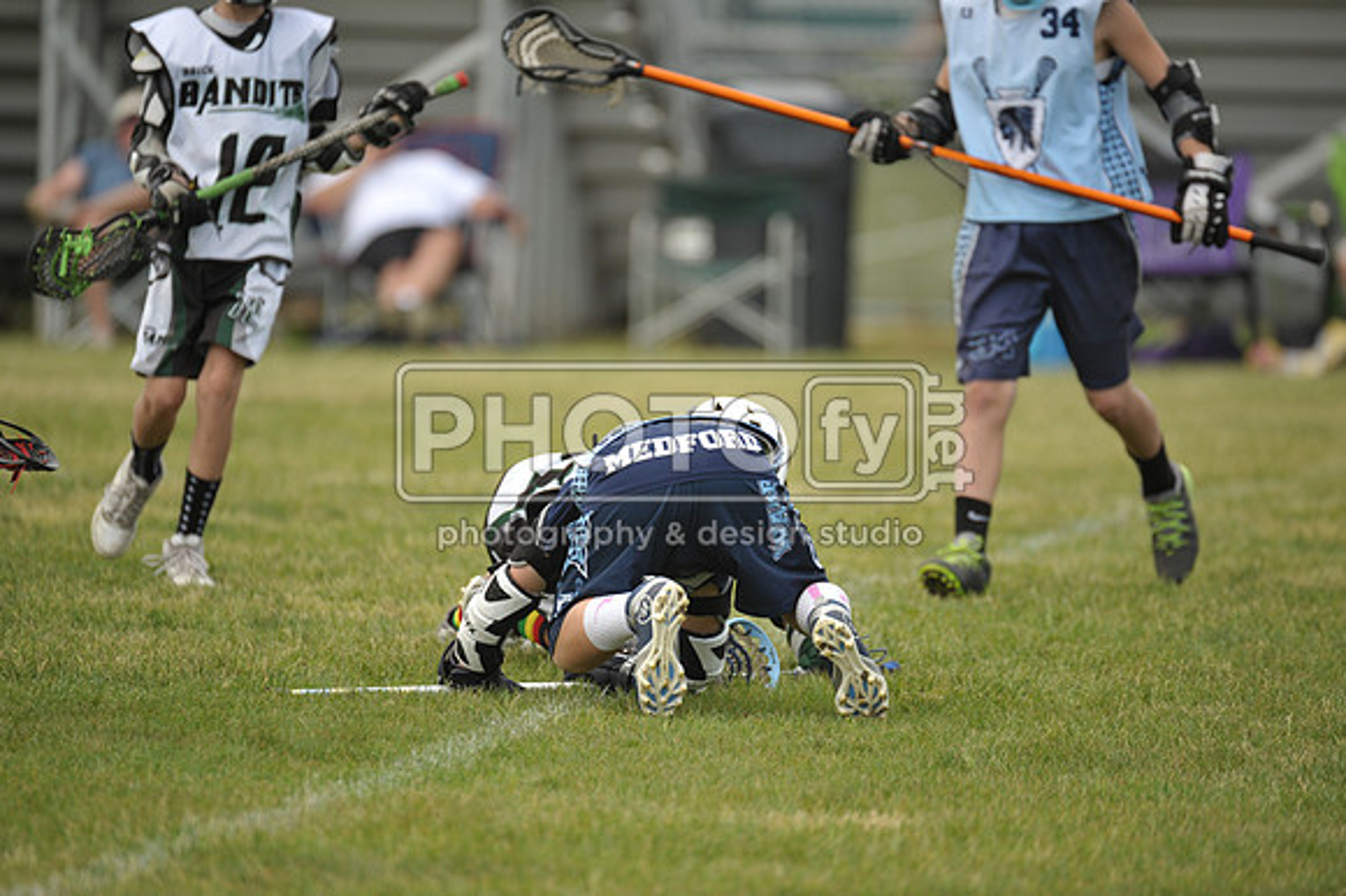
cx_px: 673
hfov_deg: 5.2
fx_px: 14946
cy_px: 448
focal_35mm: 400
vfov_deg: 3.4
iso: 800
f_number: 4
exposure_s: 1/2000
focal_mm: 400
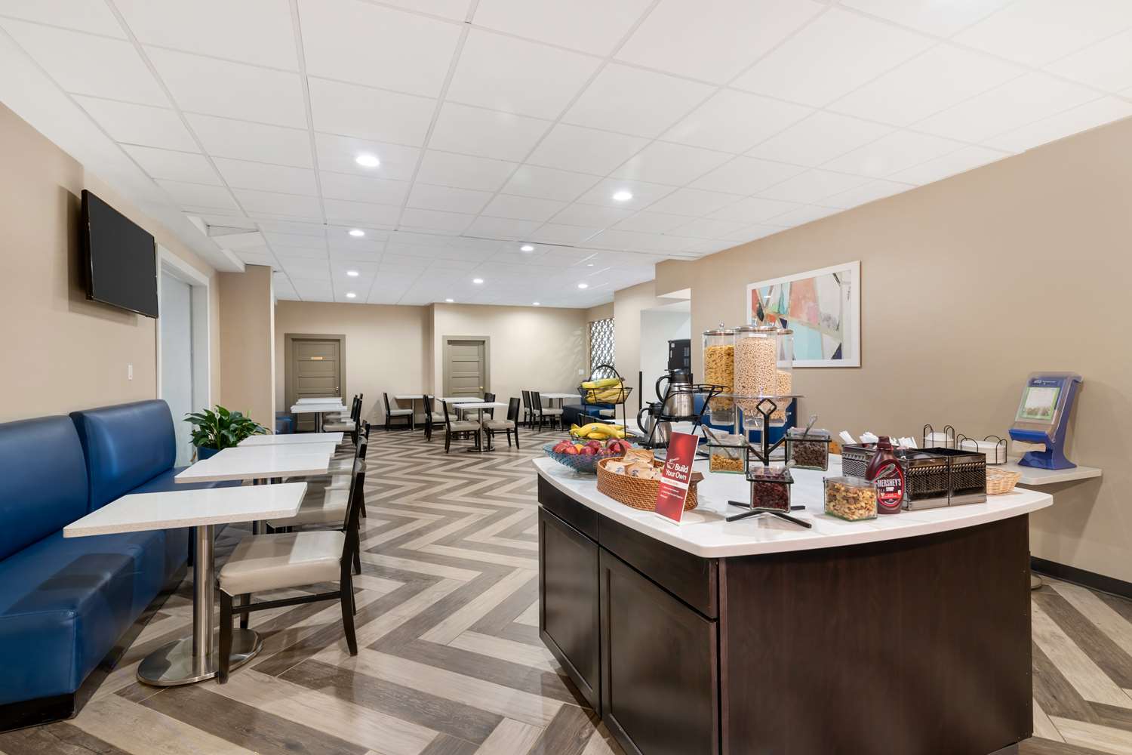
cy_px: 378
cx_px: 566
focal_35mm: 16
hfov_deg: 96.7
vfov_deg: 73.7
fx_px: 503
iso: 100
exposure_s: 1/1.67
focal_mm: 16
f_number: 9
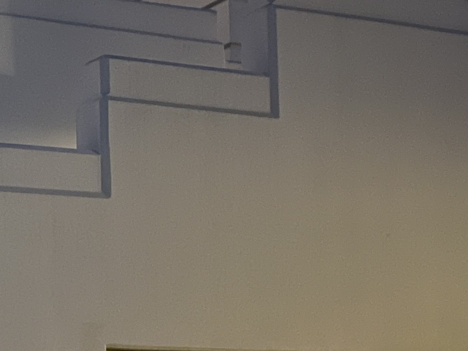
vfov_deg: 17.3
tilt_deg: +5.9
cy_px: 309
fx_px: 1136
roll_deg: +0.4
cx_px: -232
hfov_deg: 20.1
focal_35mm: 84
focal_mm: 5.1
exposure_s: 1/11
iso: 640
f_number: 1.6
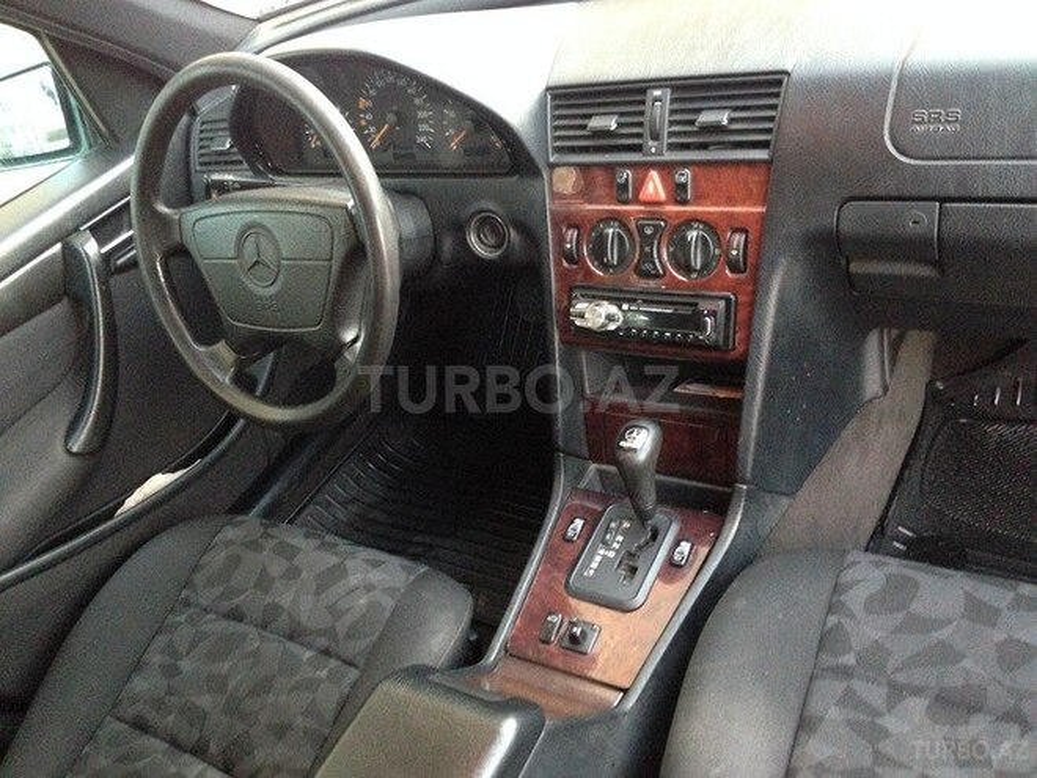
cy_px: 389
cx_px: 518
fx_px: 989
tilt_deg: -35.4
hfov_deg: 55.4
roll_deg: +20.4
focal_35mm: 33
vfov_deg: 42.9
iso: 640
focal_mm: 4.12
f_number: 2.4
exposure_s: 1/15
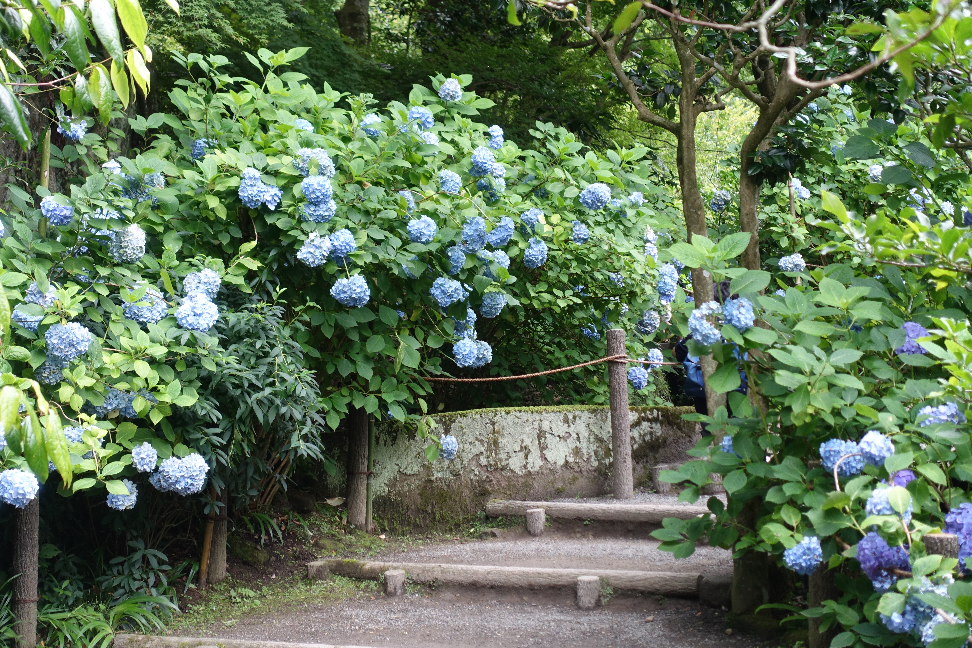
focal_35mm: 70
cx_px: 486
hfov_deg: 28.8
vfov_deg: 19.5
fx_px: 1890
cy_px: 324
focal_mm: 25.7
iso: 200
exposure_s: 1/80
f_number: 2.8
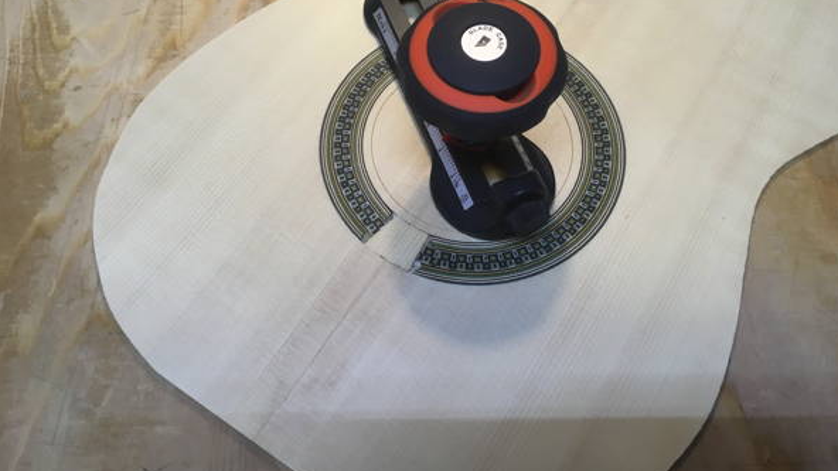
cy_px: 221
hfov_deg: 61.0
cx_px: 422
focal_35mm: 32
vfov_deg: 36.7
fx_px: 711
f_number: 2.2
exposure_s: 1/33
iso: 40
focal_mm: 4.15
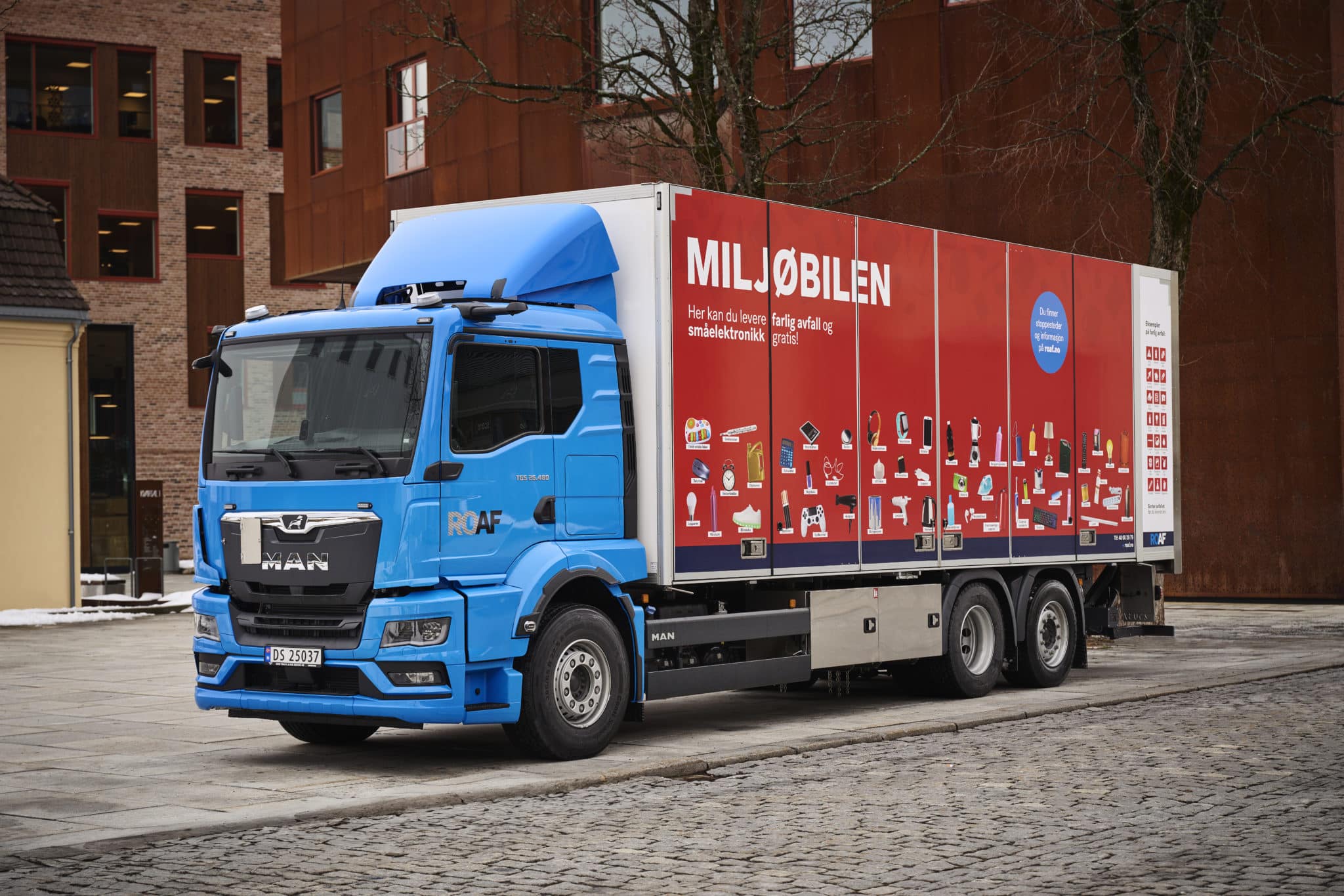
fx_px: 2277
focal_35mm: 61
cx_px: 672
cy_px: 448
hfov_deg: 32.9
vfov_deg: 22.3
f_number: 4
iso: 160
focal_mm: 61
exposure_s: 1/400
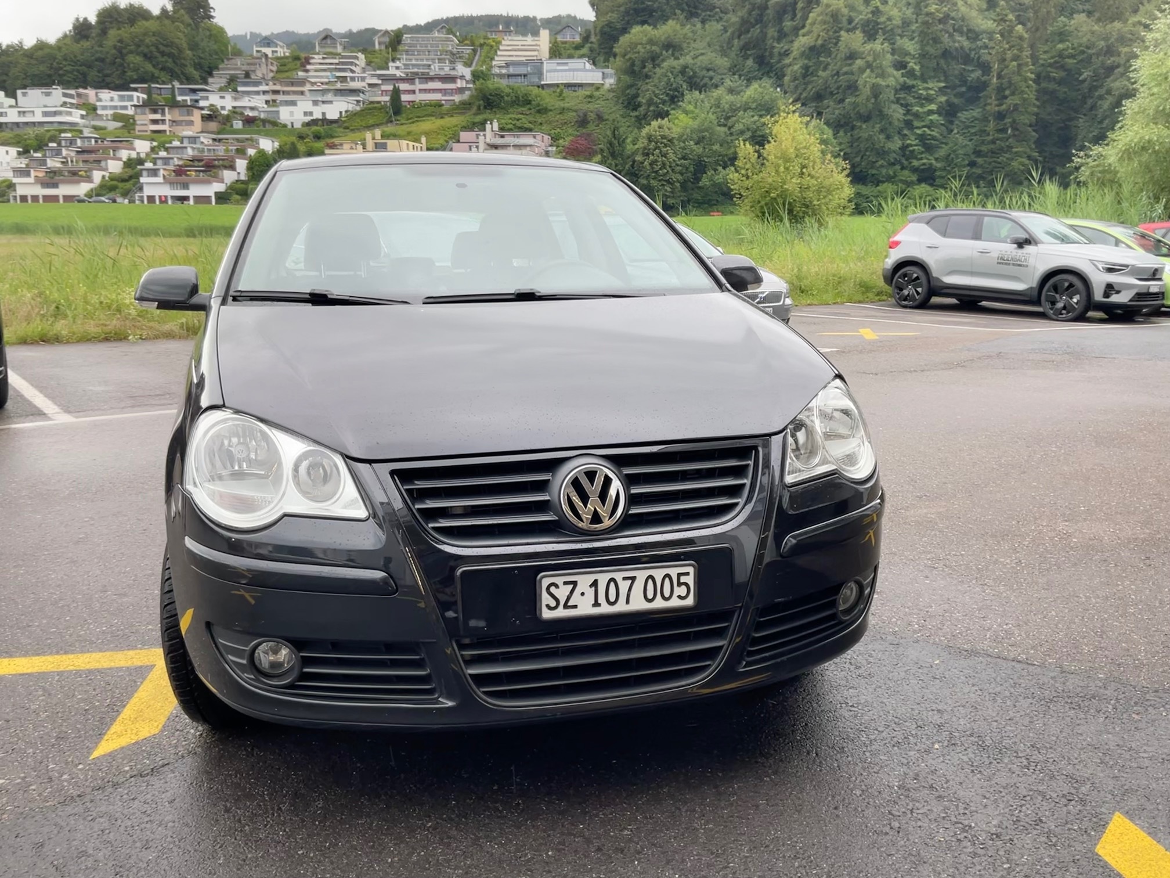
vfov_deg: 48.2
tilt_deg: -10.5
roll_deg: -2.4
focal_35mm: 29
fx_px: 980
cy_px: 439
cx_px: 585
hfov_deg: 61.7
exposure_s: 1/144
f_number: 1.8
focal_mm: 3
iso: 16
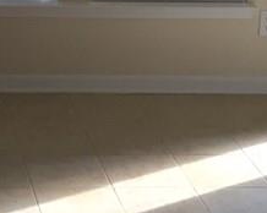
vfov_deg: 11.0
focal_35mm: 133
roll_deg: -0.7
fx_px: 1050
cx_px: -81
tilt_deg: -9.1
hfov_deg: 13.9
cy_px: -129
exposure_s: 1/30
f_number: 2.2
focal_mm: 4.15
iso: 32
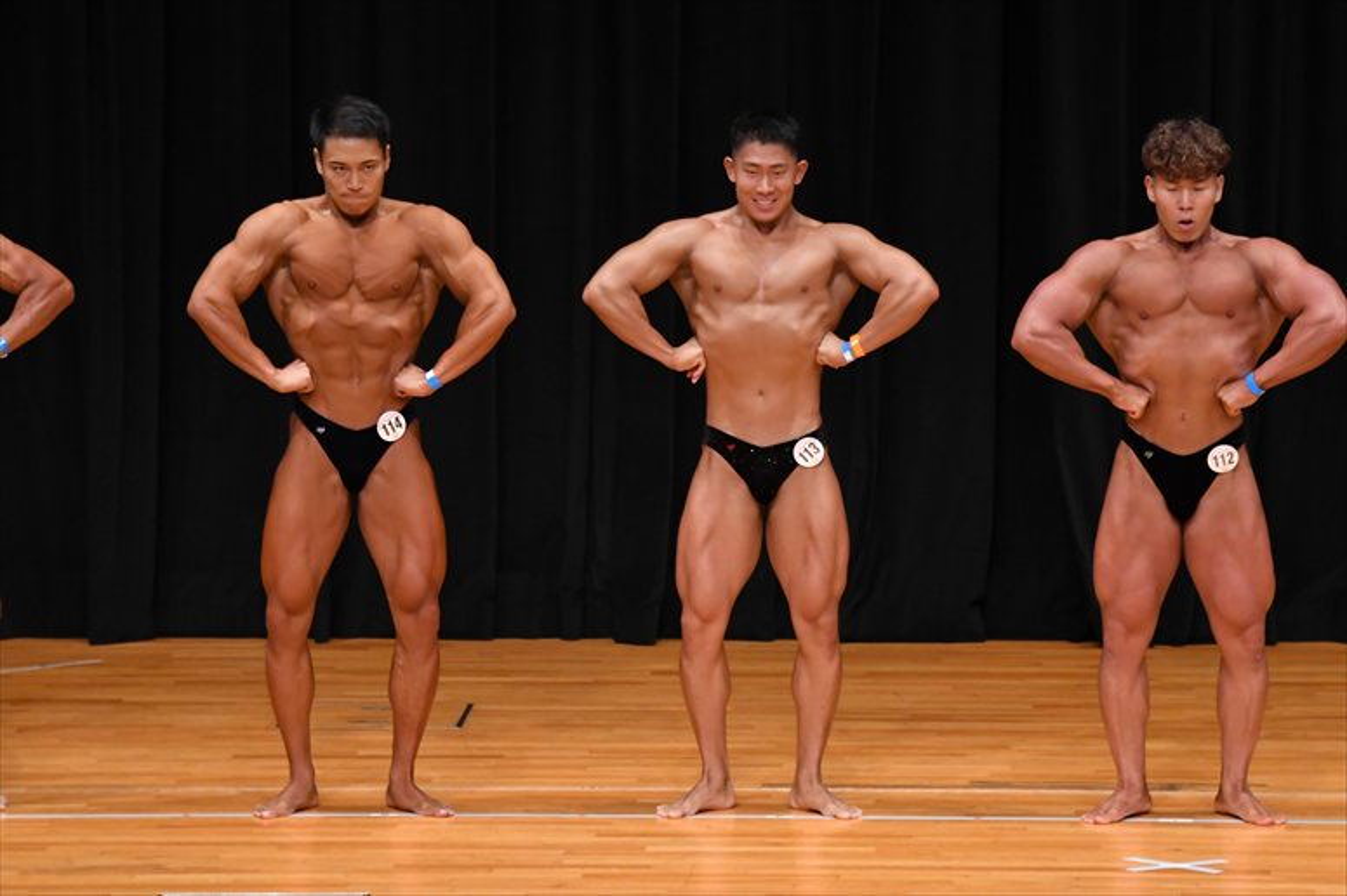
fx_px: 9537
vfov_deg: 5.4
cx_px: 674
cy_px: 448
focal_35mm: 255
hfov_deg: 8.1
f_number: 5.6
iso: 3200
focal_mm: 170
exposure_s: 1/400
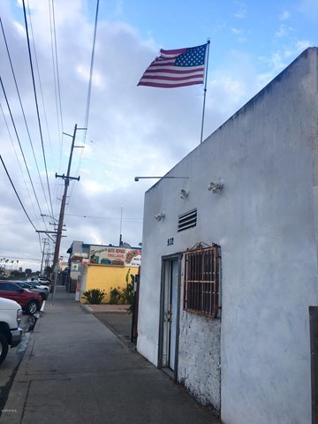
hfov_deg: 48.2
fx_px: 355
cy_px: 212
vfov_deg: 61.7
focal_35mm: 29
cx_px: 159
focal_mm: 4.15
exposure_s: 1/286
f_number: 2.2
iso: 25
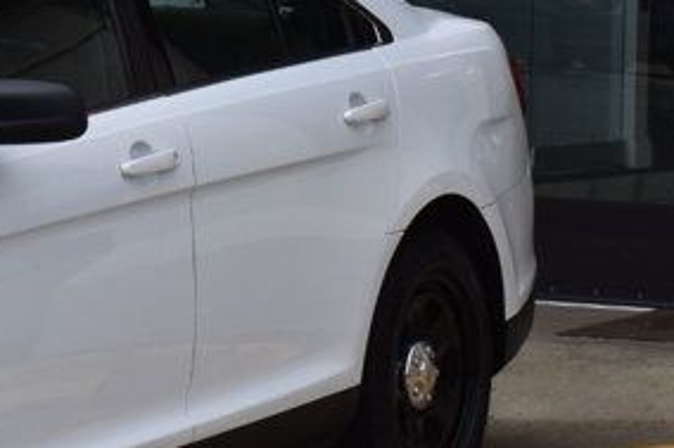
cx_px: -36
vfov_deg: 5.6
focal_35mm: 244
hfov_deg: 8.4
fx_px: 4562
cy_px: -69
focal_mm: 45
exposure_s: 1/500
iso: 250
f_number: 11
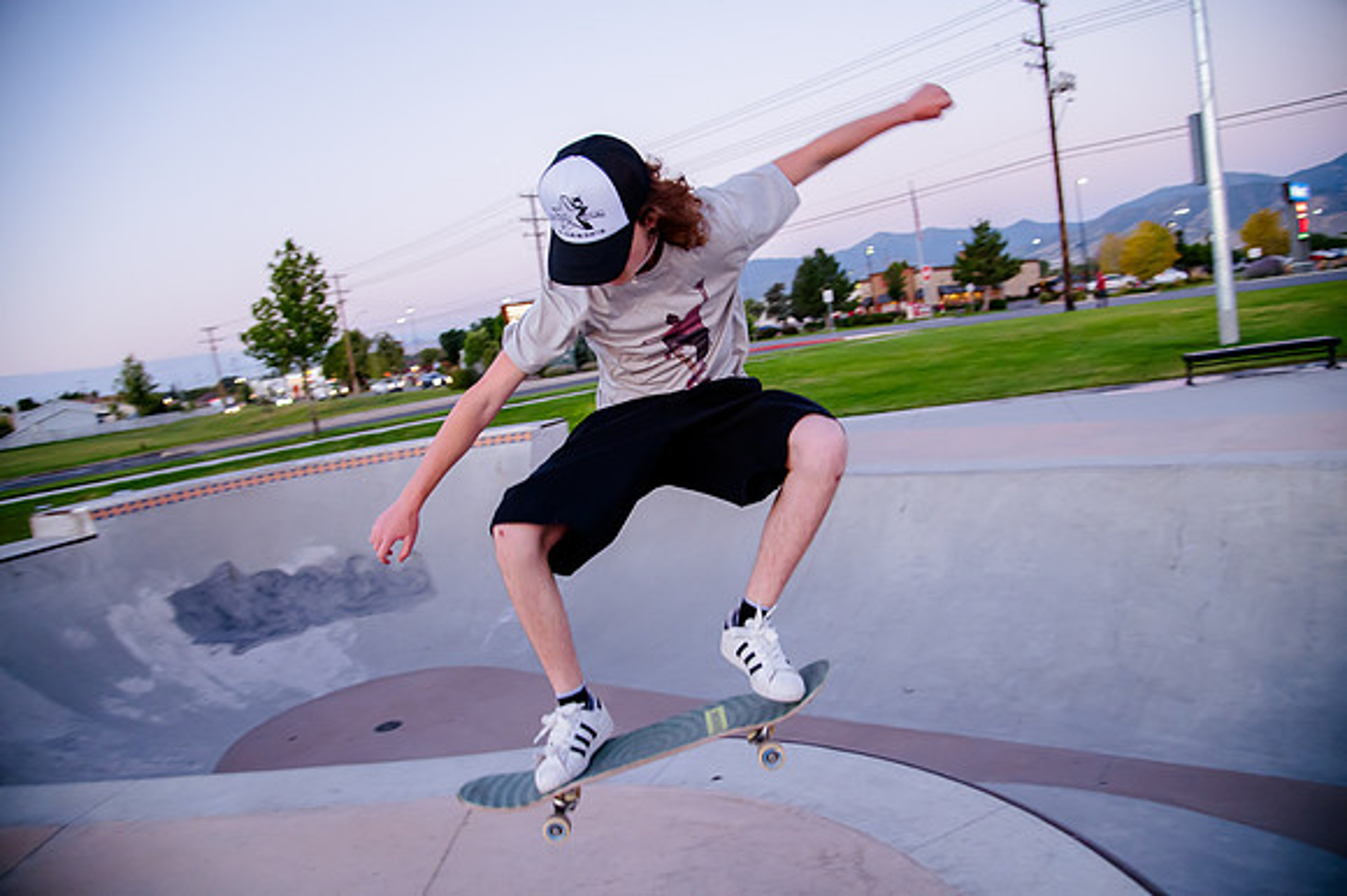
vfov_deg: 53.1
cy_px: 448
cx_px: 674
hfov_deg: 73.8
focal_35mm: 24
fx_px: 897
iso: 2000
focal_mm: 24
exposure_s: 1/250
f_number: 4
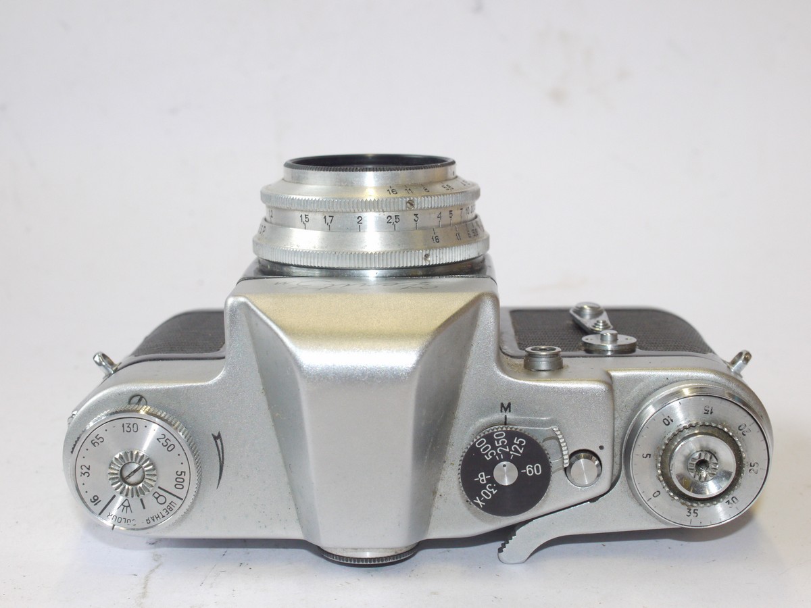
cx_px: 406
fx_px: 1406
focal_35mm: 60
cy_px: 304
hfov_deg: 32.2
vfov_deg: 24.4
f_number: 9
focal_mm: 30
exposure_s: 1/80
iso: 800
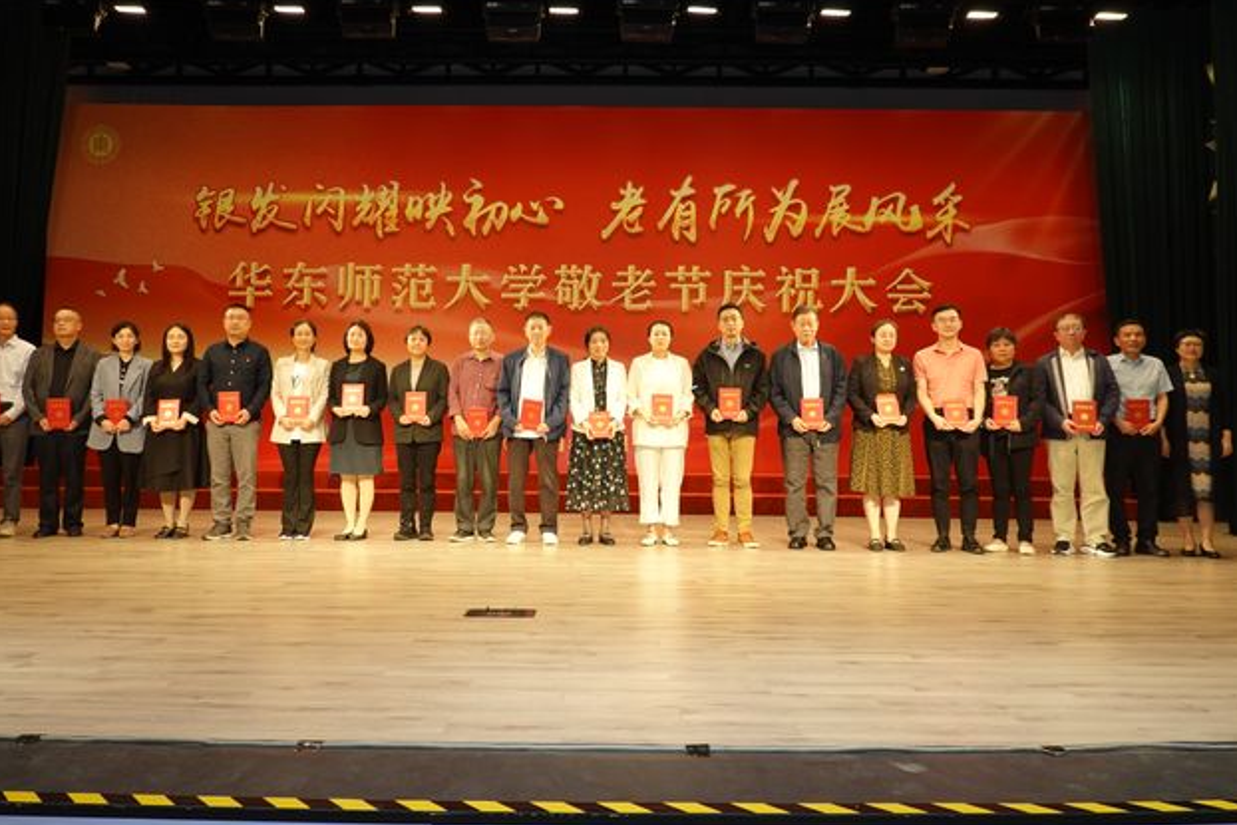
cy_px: 379
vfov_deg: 47.9
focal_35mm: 27
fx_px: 928
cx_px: 593
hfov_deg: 67.3
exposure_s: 1/30
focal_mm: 9
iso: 320
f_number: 2.8
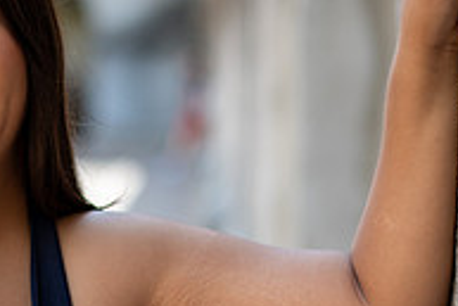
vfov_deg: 9.2
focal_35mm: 150
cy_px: 172
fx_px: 1910
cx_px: 78
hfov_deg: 13.6
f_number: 1.6
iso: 200
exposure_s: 1/2500
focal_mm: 50
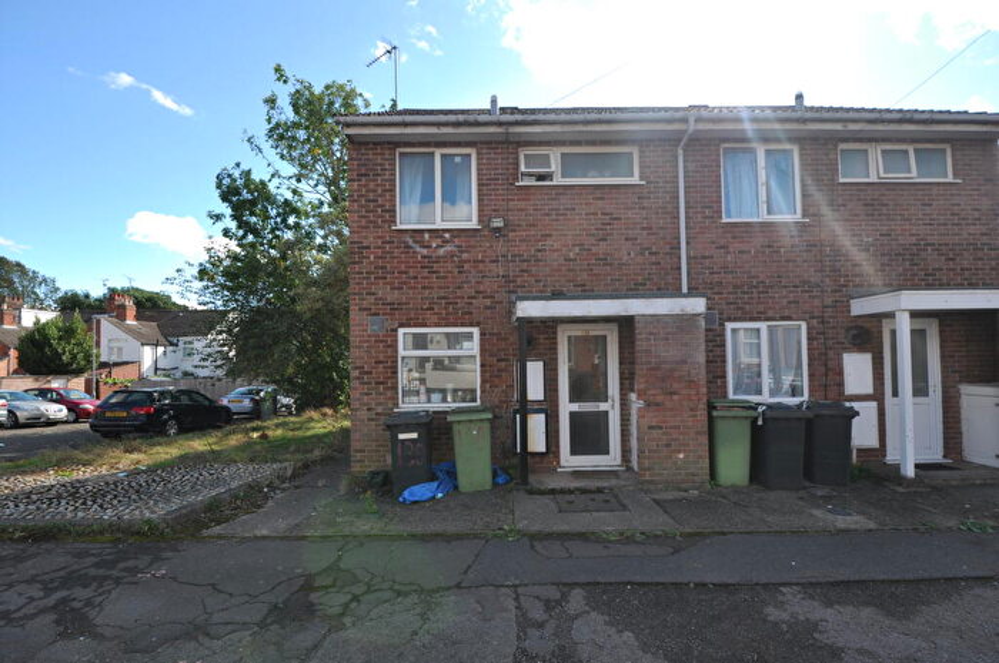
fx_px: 457
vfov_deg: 71.9
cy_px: 332
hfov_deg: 95.0
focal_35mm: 16
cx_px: 500
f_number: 7.1
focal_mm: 11
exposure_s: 1/200
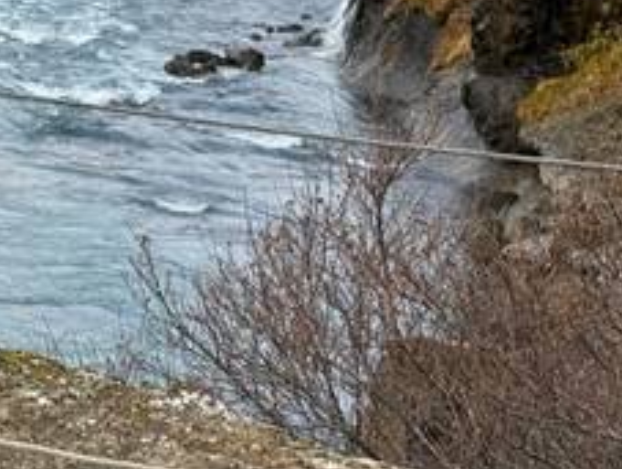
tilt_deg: -7.1
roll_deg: -1.7
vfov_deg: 9.7
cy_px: -93
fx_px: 2736
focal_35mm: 152
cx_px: -252
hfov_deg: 12.5
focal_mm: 6.76
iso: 80
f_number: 1.78
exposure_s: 1/1167
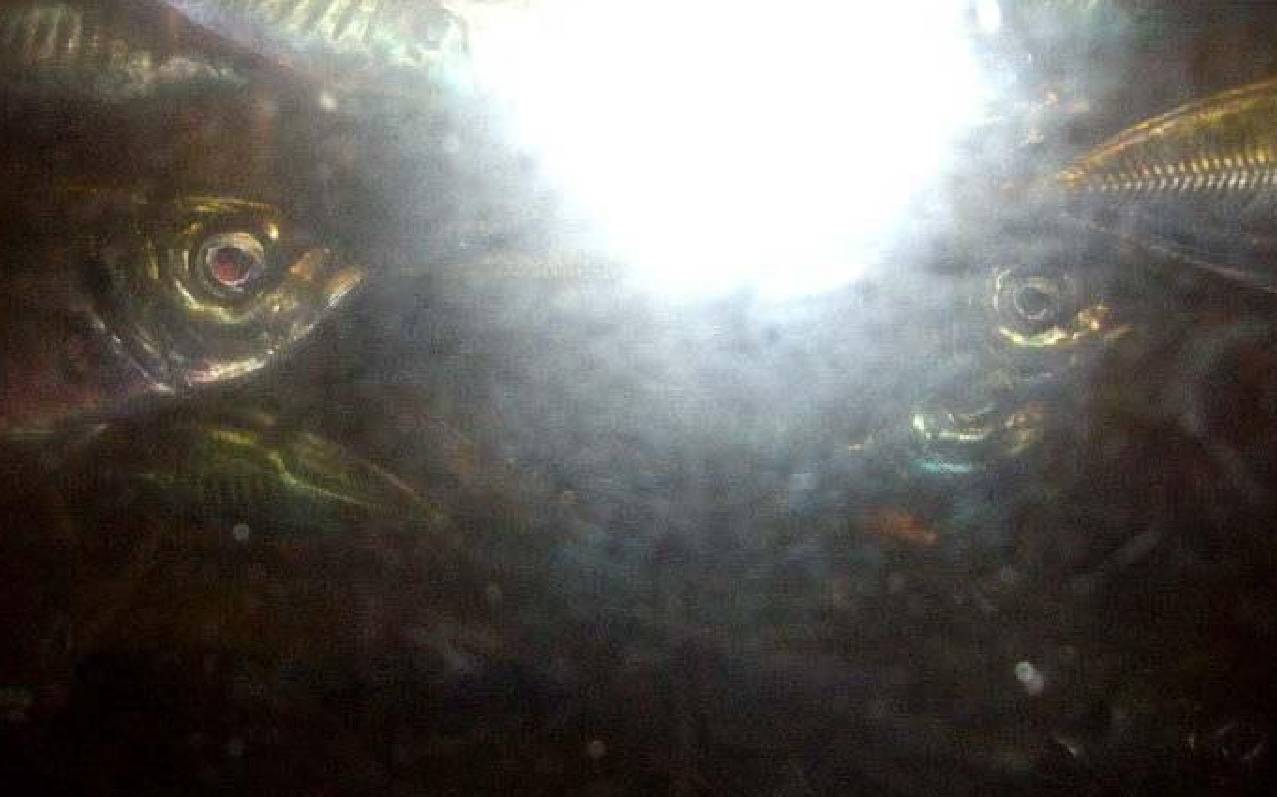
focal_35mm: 49
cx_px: 566
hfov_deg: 41.0
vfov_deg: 26.2
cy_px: 293
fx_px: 1705
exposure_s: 1/50
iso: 160
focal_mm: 6.2
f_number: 2.8
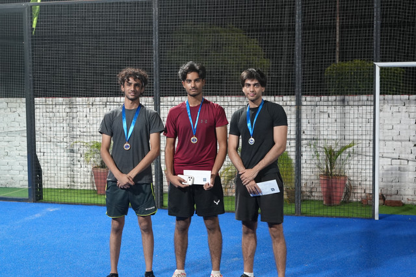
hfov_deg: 39.6
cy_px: 138
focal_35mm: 50
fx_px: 578
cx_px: 208
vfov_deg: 27.0
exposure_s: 1/160
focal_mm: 50
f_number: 4
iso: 4000
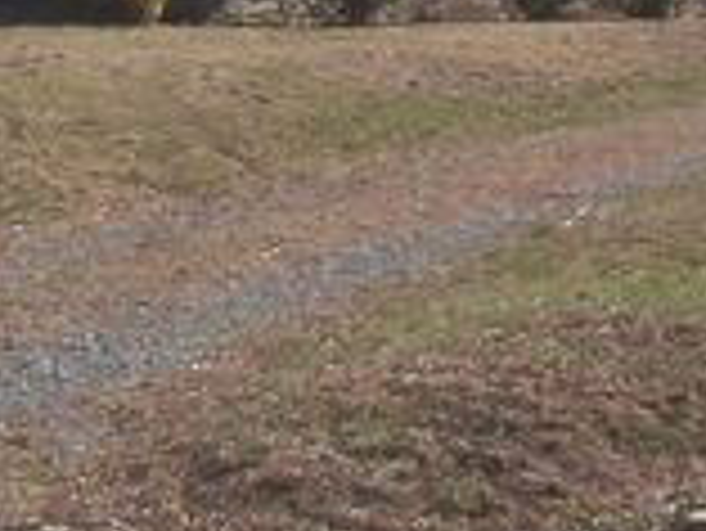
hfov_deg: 14.8
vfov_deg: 10.8
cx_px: 72
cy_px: -317
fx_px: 2694
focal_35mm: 132
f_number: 8
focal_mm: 6
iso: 100
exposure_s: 1/201
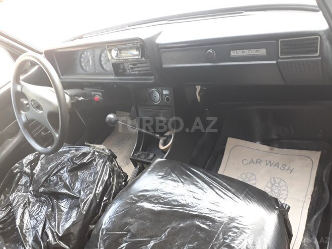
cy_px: 124
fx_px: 259
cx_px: 166
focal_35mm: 27
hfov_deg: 65.3
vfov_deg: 51.4
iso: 125
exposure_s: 1/33
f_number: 1.9
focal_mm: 3.6
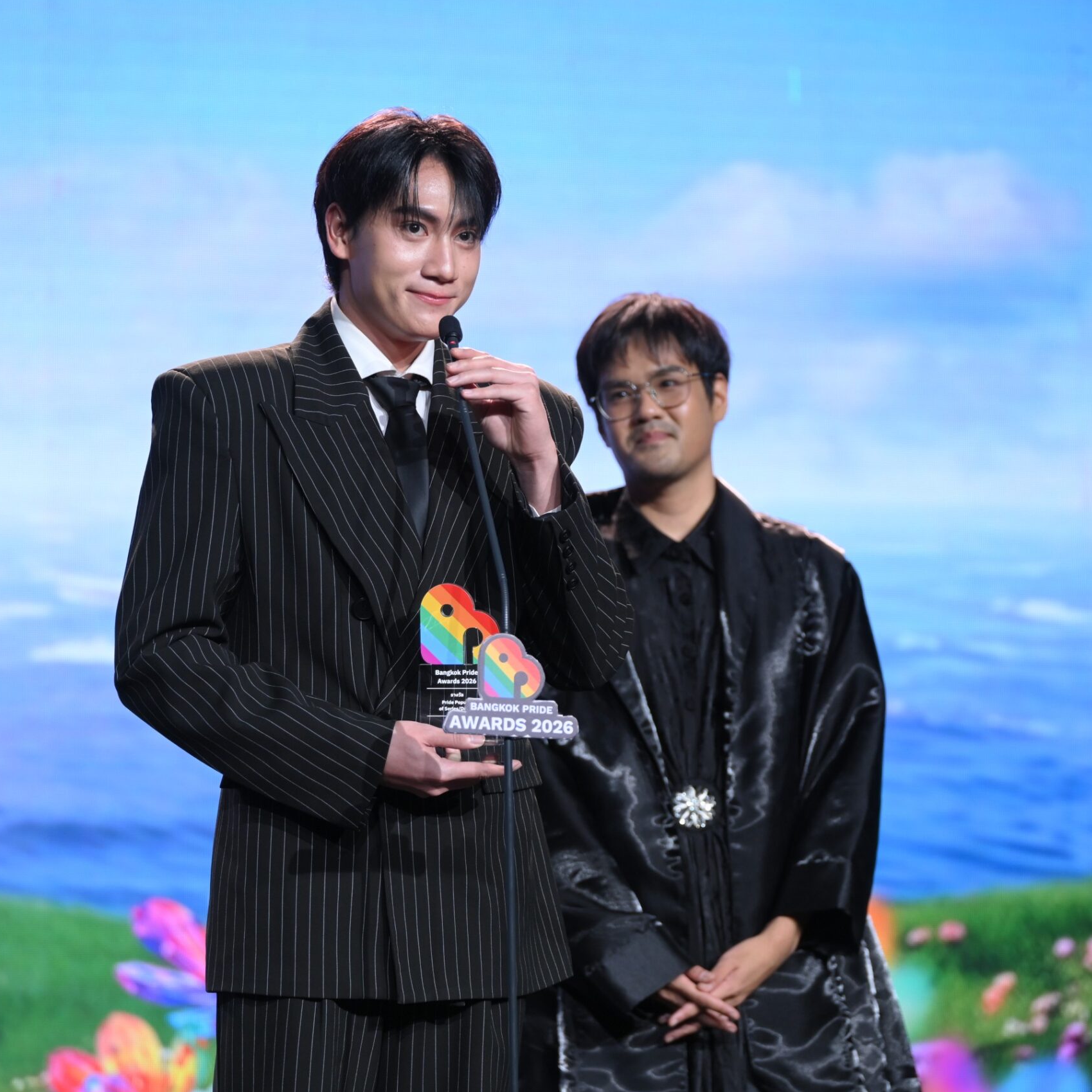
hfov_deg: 10.9
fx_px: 5710
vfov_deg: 10.9
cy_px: 546
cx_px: 496
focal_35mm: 160
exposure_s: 1/200
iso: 640
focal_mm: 125
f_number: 2.8
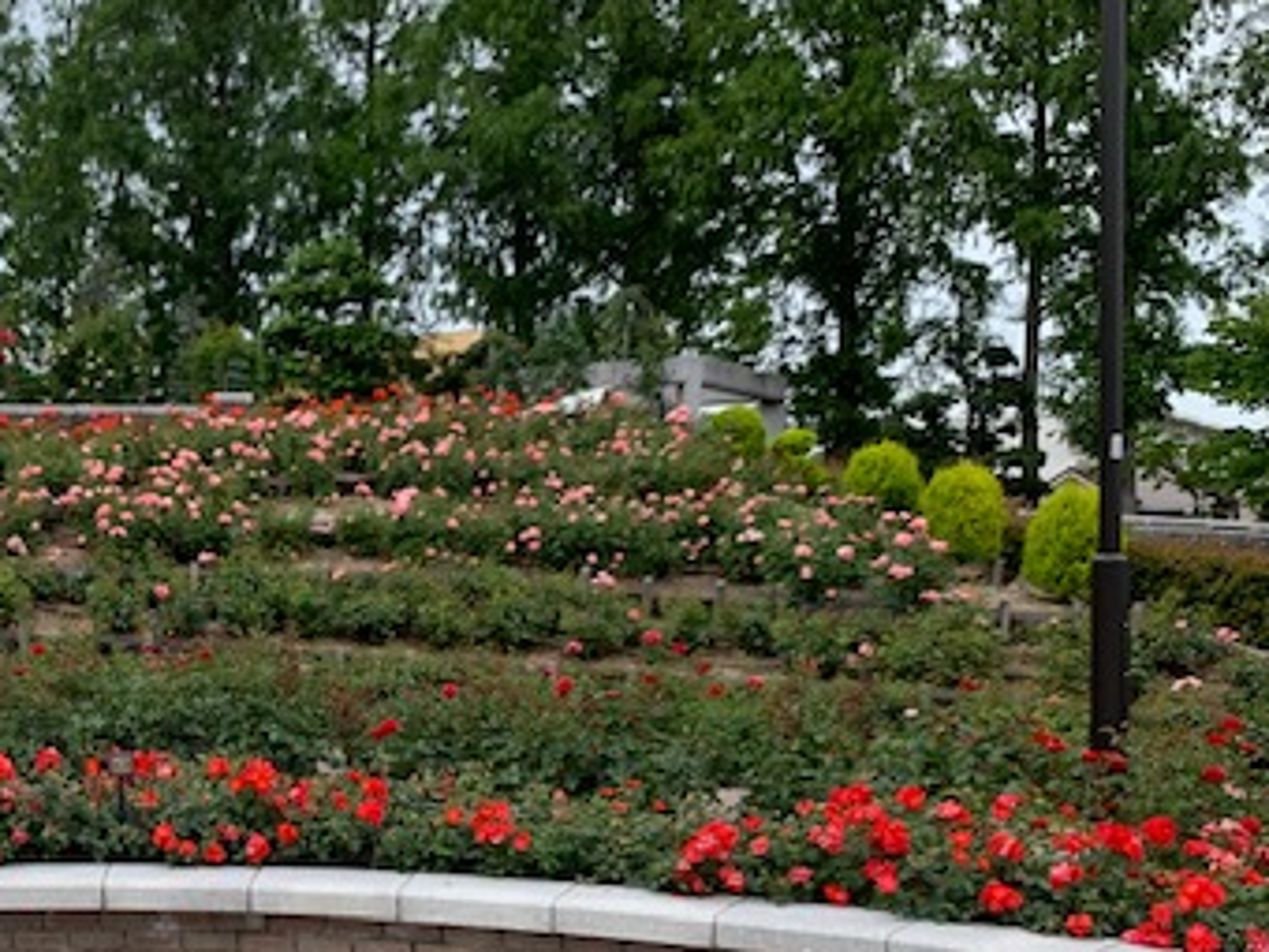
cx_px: 112
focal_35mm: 49
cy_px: 616
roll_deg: -0.6
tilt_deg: -1.8
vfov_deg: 29.5
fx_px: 1796
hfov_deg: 36.4
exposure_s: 1/1124
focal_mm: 4.25
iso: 25
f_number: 1.8
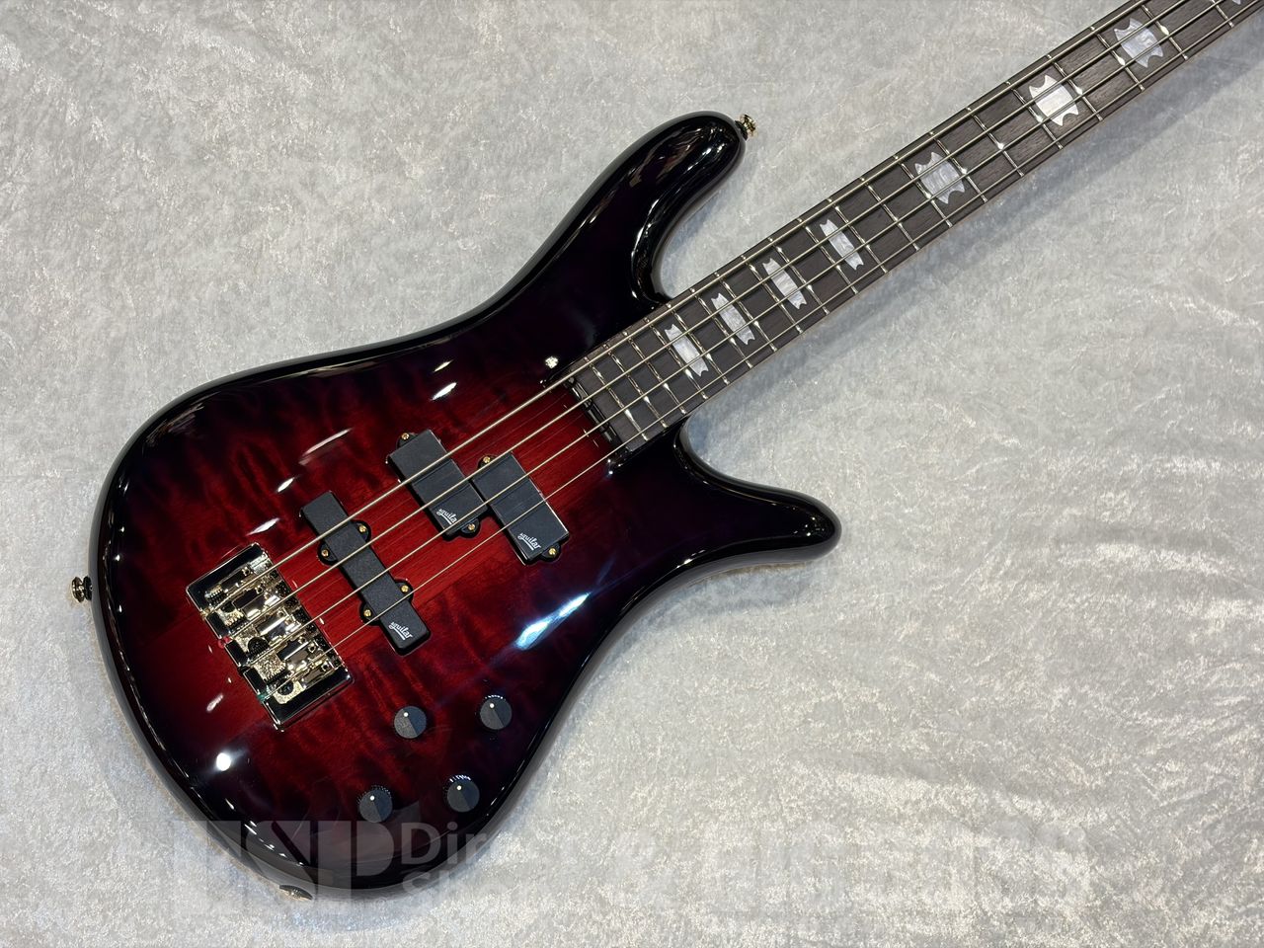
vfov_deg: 28.0
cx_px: 632
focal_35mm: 52
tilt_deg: -73.3
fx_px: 1899
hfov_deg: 36.8
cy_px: 474
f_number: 1.6
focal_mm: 5.96
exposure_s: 1/60
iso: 64
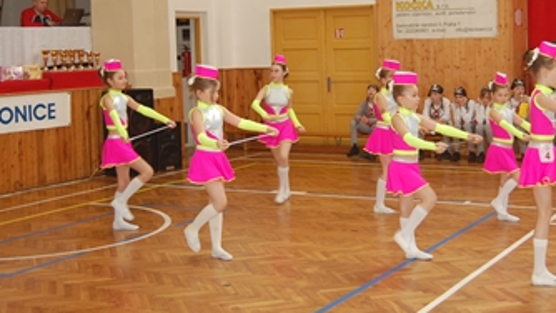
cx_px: 311
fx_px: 899
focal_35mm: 61
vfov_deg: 19.6
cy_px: 93
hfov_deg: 34.3
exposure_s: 1/60
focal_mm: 26
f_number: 4.2
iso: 450
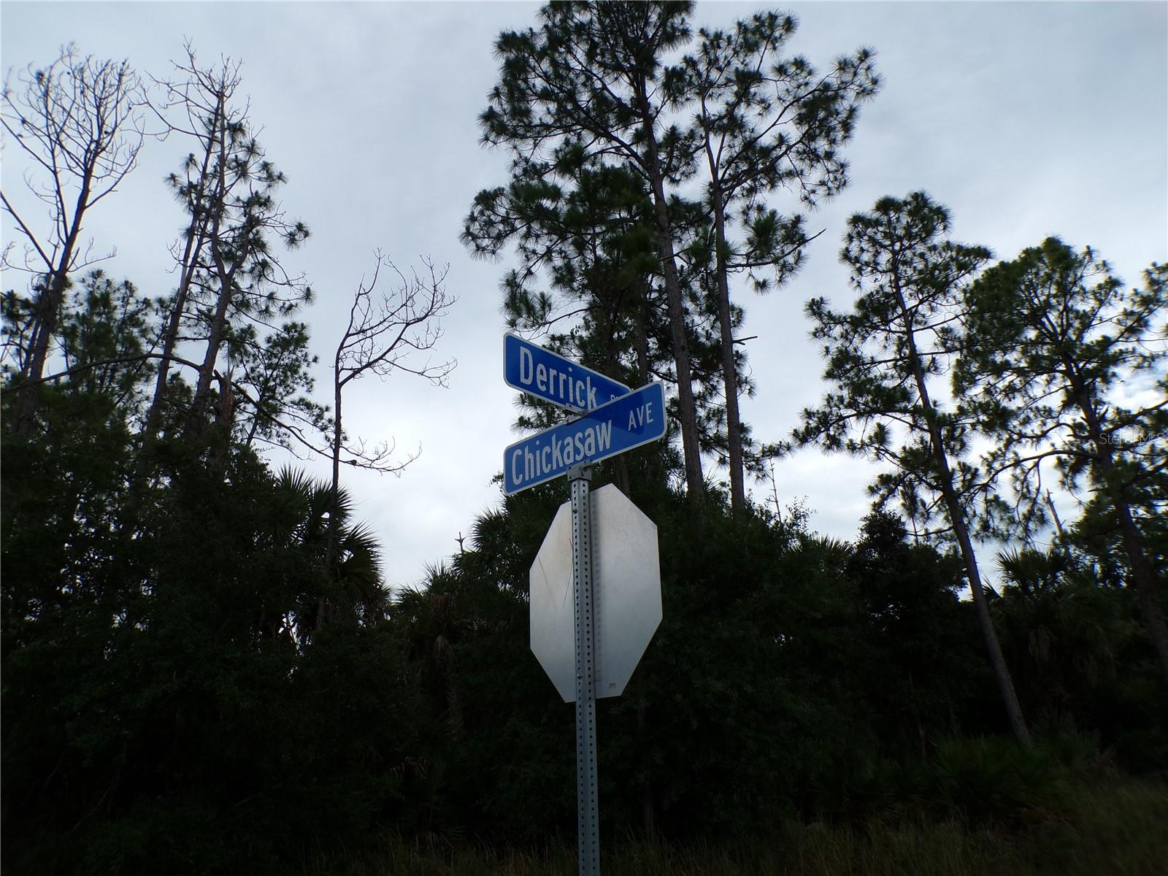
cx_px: 584
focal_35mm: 24
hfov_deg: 71.6
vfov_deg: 56.8
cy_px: 438
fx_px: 810
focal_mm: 4.3
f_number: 4.4
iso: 100
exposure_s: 1/750
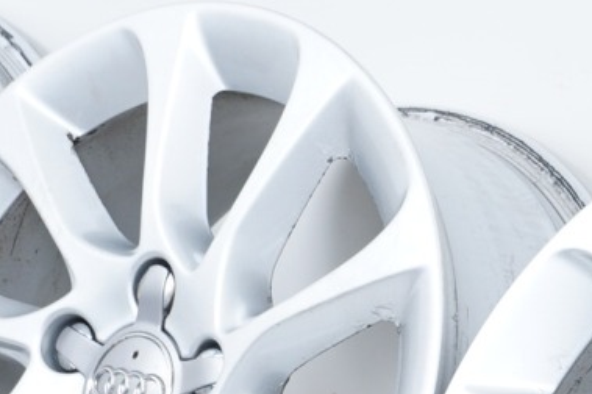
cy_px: 371
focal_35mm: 228
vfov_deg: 6.0
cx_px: 837
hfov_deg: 8.9
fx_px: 3746
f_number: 7.1
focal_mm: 45
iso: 250
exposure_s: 1/125
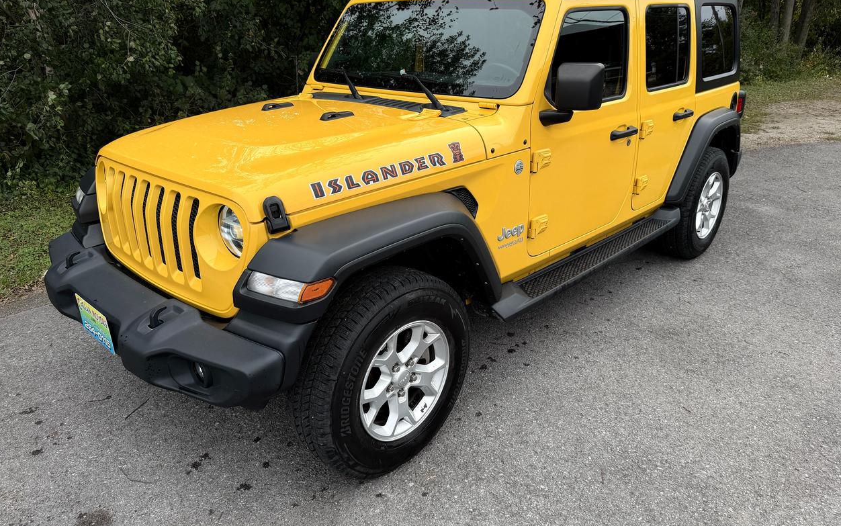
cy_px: 265
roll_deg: -0.9
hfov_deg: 70.4
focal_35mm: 26
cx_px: 425
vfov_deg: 47.6
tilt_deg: -23.7
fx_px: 596
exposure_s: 1/979
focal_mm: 6.76
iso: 80
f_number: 1.78
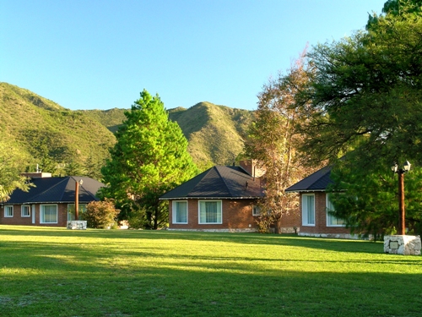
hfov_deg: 14.6
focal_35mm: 135
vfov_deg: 11.0
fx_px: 1646
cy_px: 158
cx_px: 211
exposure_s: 1/26.2
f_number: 6.8
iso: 100
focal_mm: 13.5
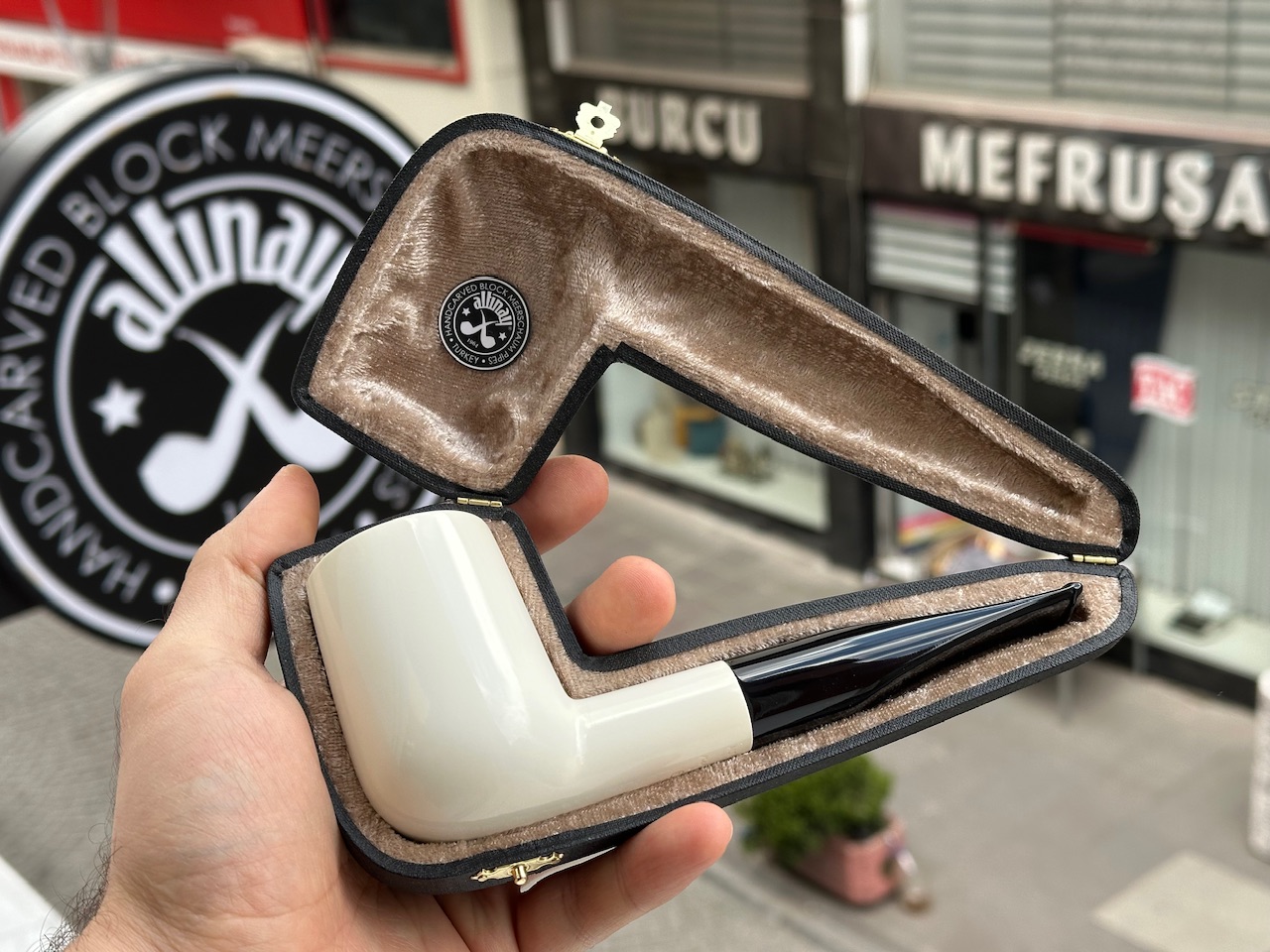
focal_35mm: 48
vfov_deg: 30.3
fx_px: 1761
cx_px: 635
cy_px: 476
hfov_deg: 39.7
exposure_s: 1/694
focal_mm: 6.86
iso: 64
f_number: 1.78
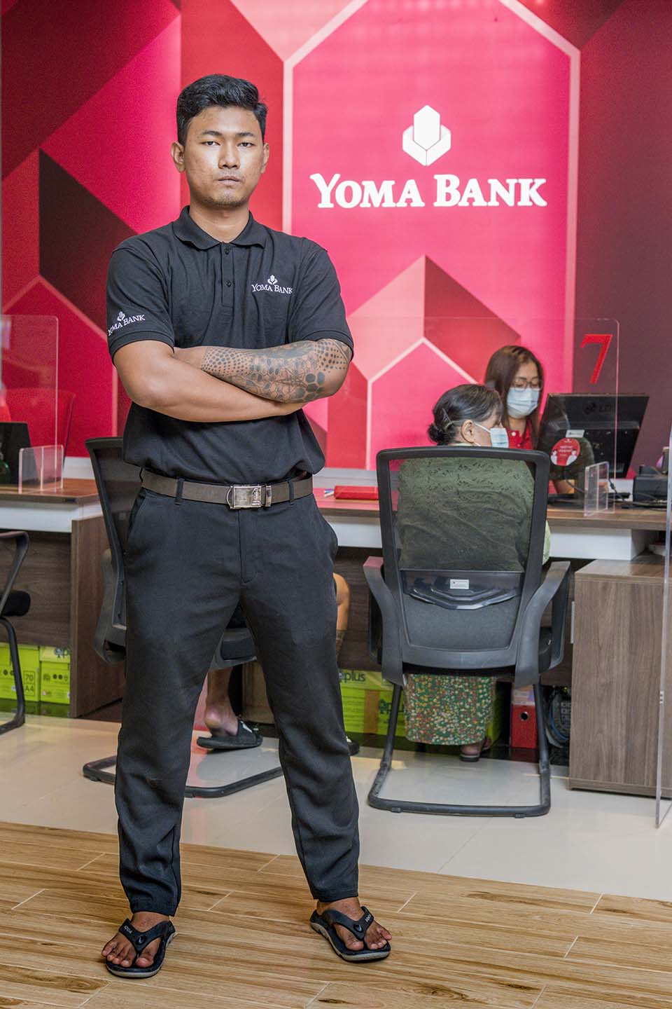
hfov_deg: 27.0
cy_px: 504
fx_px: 1400
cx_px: 336
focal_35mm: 50
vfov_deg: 39.6
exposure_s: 1/200
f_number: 4.5
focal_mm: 50
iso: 1600
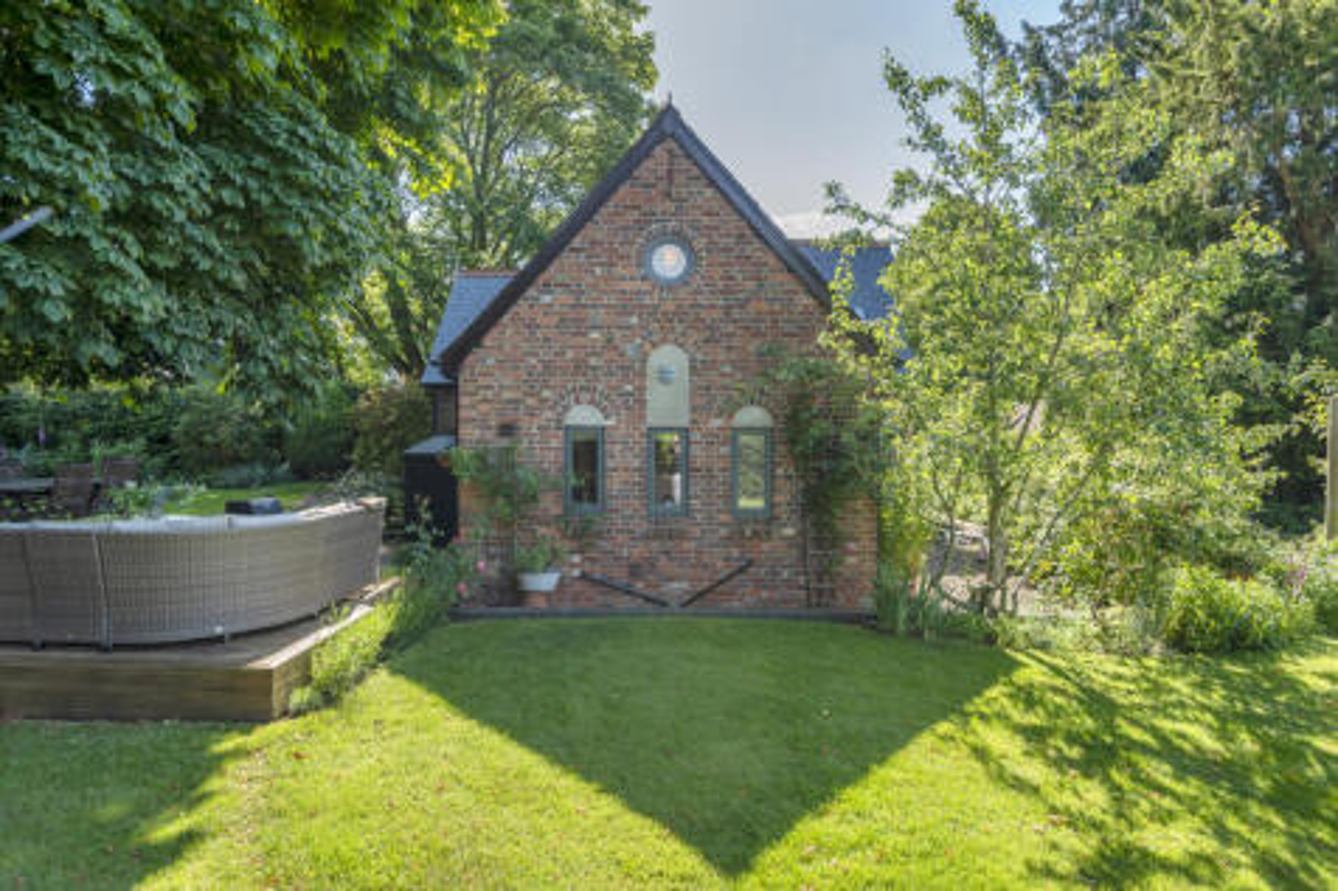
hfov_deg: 86.9
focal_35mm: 19
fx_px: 706
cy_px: 446
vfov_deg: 64.5
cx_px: 669
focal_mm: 19
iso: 250
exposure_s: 1/160
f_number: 8
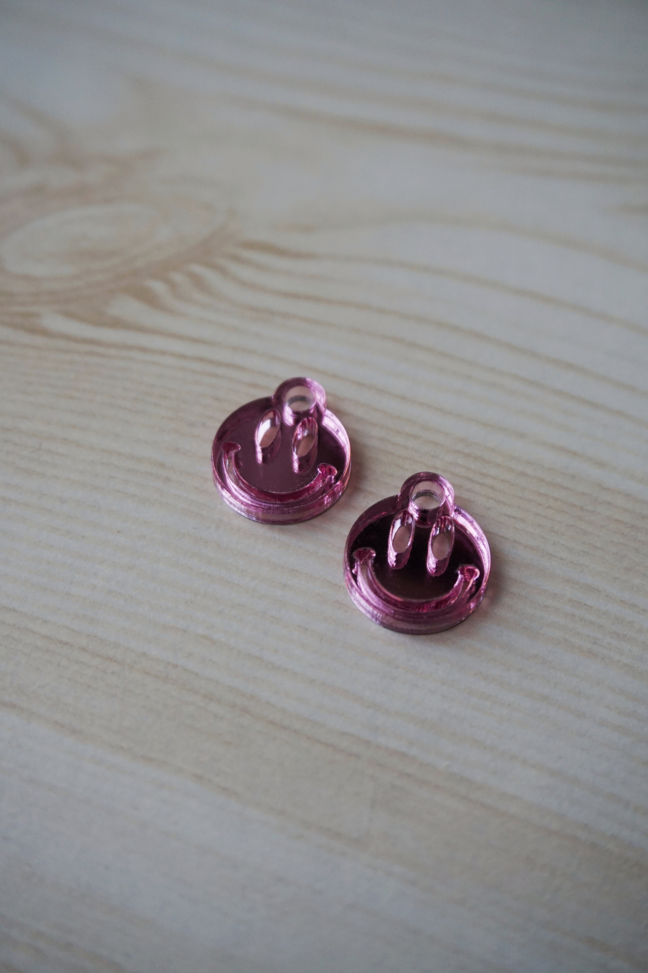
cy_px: 486
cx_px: 324
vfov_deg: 46.4
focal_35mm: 42
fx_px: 1134
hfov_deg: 31.9
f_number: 4.5
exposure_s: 1/160
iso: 640
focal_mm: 28
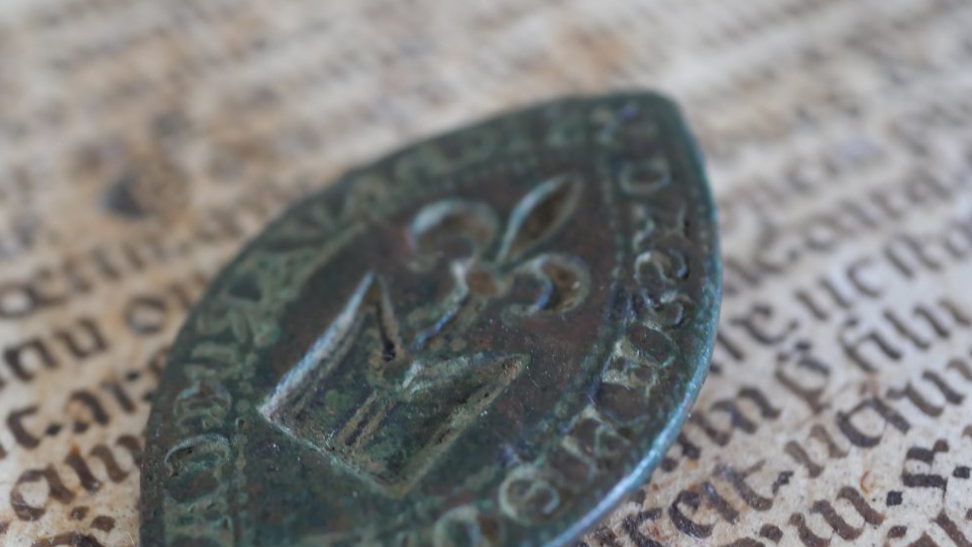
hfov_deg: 26.5
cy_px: 377
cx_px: 416
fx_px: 2062
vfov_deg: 15.1
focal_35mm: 80
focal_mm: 30
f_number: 2.8
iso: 1250
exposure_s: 1/60
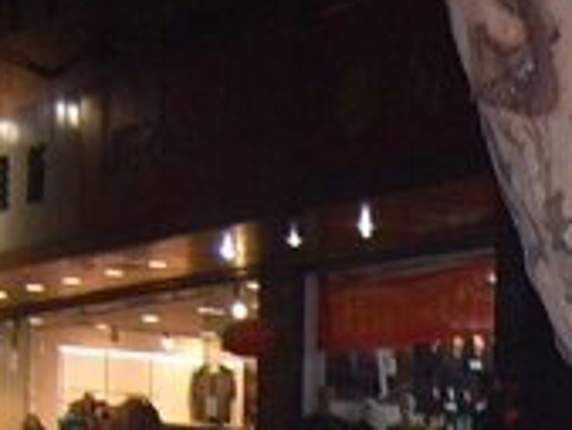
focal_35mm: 145
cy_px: 841
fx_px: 2398
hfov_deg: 13.1
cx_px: 782
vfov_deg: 9.6
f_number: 2.8
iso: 69
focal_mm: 5.8
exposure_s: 1/30
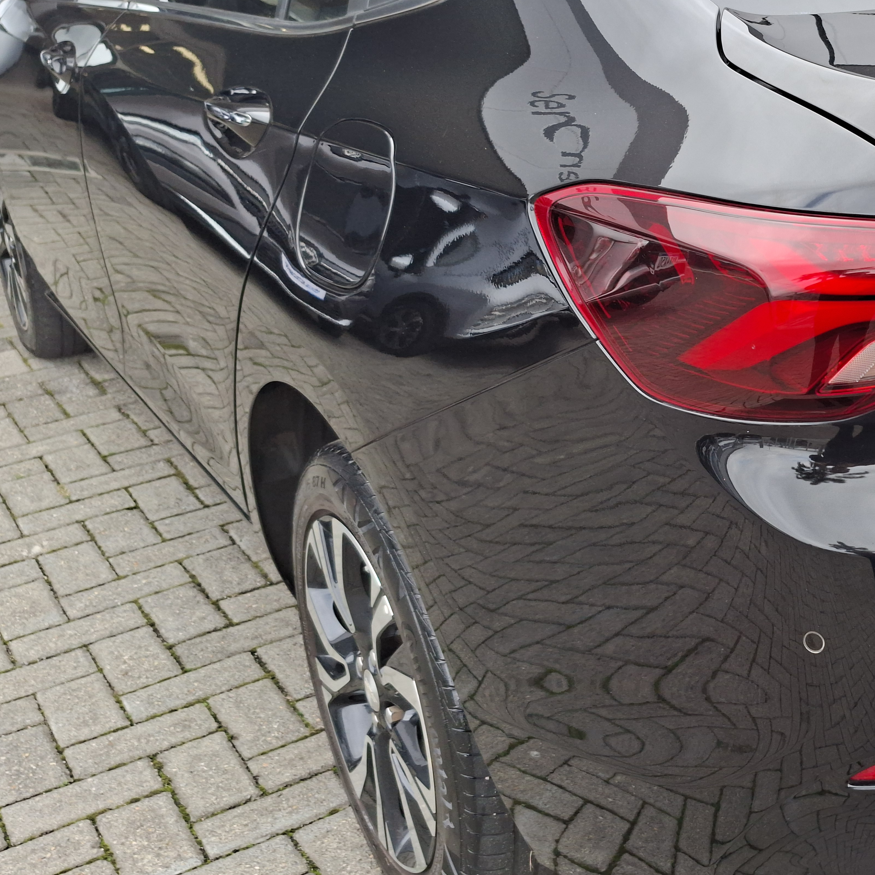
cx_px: 877
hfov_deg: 30.5
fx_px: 1487
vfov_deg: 32.6
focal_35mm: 52
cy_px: 318
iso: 50
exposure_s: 1/266
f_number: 1.8
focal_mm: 5.54
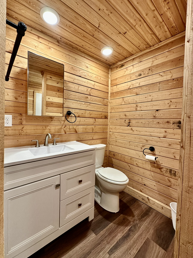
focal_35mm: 15
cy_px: 126
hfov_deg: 81.7
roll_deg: -1.0
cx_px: 91
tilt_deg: -1.1
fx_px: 111
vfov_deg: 98.1
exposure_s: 1/120
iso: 160
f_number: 2.2
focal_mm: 2.22
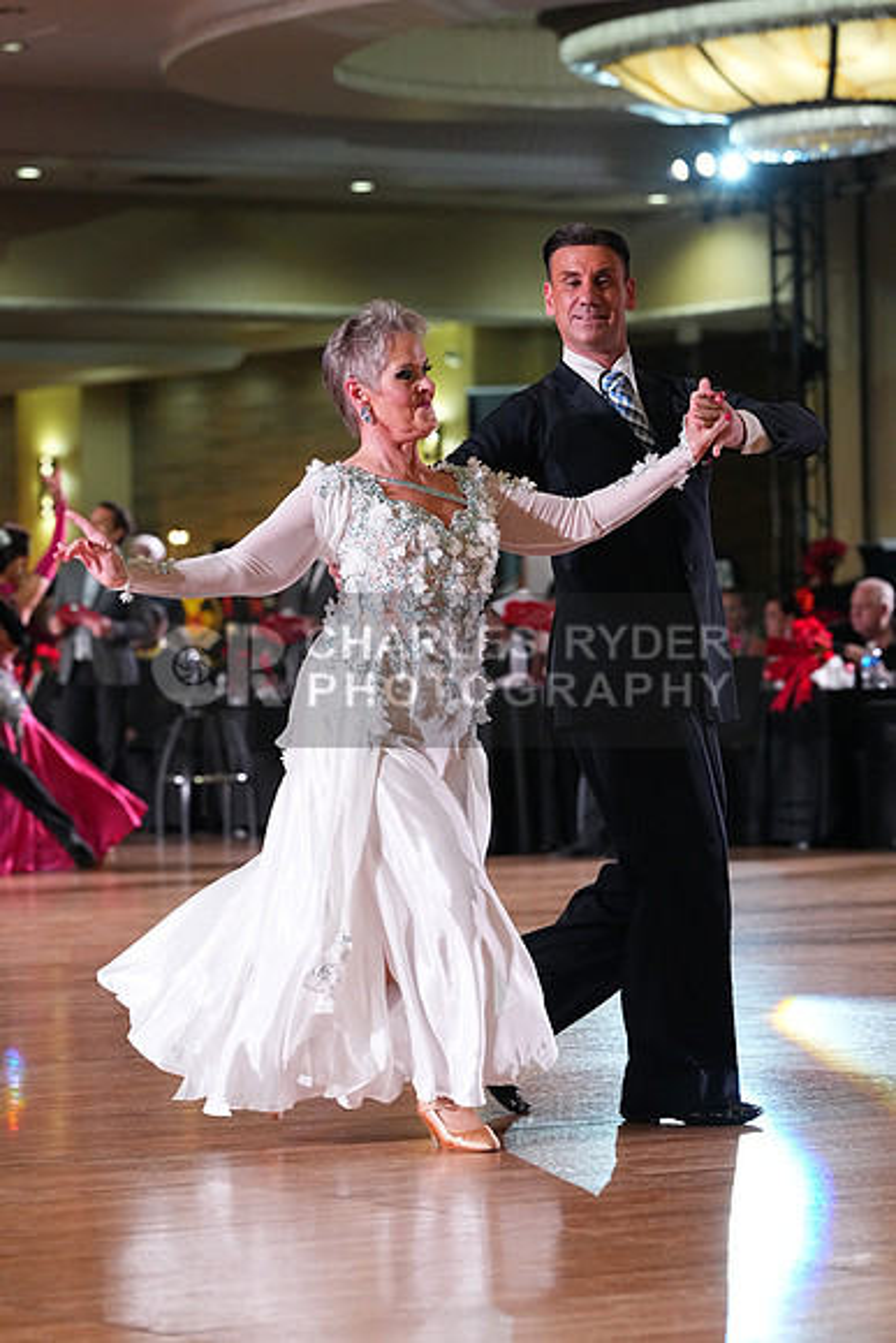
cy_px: 672
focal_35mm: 138
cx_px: 448
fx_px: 5149
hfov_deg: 9.9
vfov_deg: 14.9
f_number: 5
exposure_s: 1/400
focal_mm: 138
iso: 6400
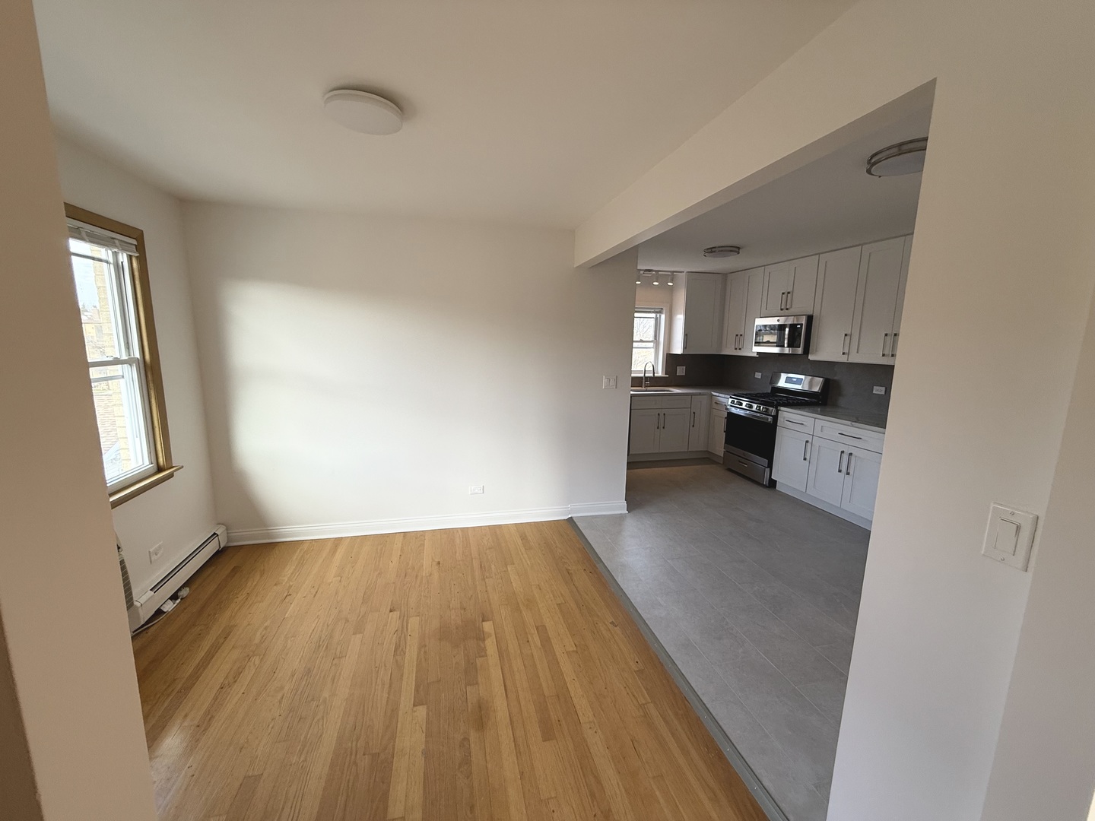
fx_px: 443
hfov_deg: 102.1
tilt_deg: -8.8
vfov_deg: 85.7
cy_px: 410
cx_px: 548
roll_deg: -0.9
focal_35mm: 14
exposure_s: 1/120
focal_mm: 2.22
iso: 80
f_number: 2.2
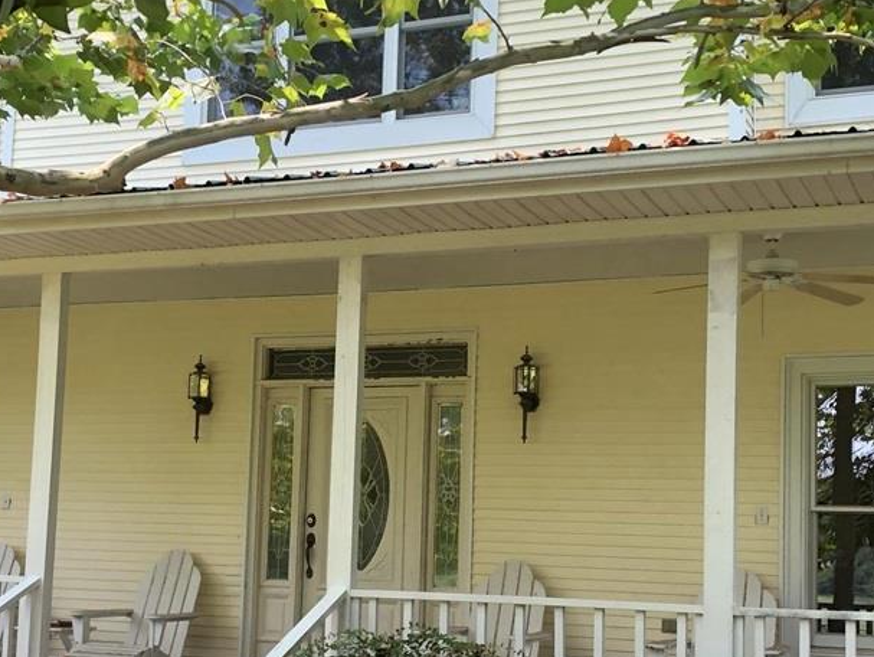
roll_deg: -2.5
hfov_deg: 32.5
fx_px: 1491
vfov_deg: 24.8
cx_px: 330
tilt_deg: +3.8
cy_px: 411
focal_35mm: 59
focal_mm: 3.99
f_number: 1.8
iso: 20
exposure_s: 1/245
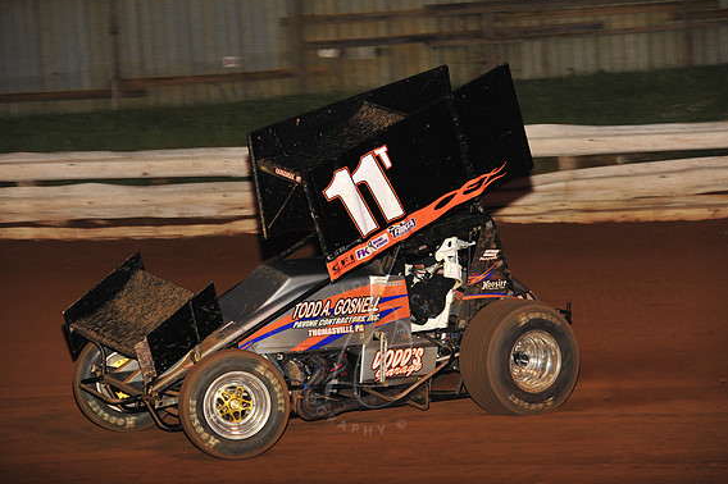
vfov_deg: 9.3
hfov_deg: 13.9
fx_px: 2991
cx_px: 370
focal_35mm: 148
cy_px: 239
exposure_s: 1/320
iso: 800
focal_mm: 145
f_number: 6.3
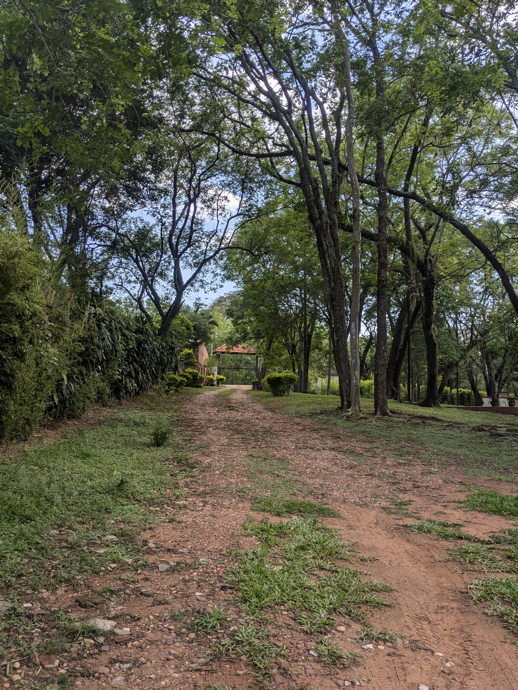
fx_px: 559
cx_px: 257
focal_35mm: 28
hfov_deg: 49.7
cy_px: 339
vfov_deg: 63.4
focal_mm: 4.38
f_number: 1.73
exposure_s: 1/1560
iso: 45
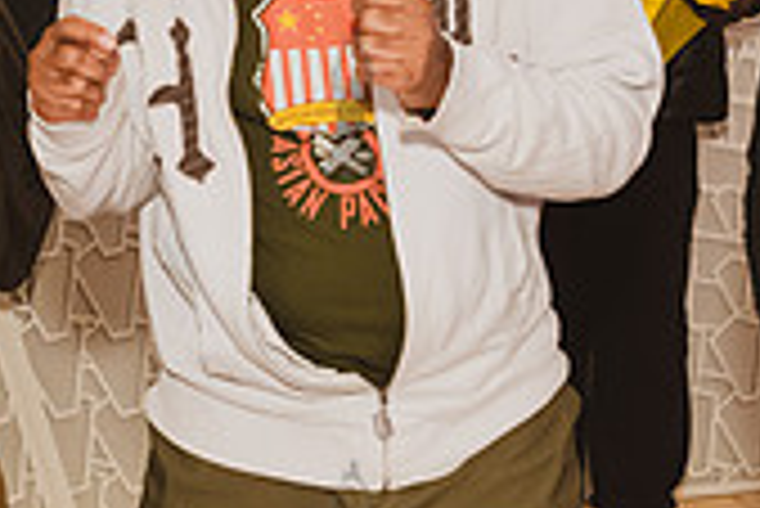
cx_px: 346
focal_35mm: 120
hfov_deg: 17.0
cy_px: 103
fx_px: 2535
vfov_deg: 11.4
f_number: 3.5
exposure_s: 1/400
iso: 10000
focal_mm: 35
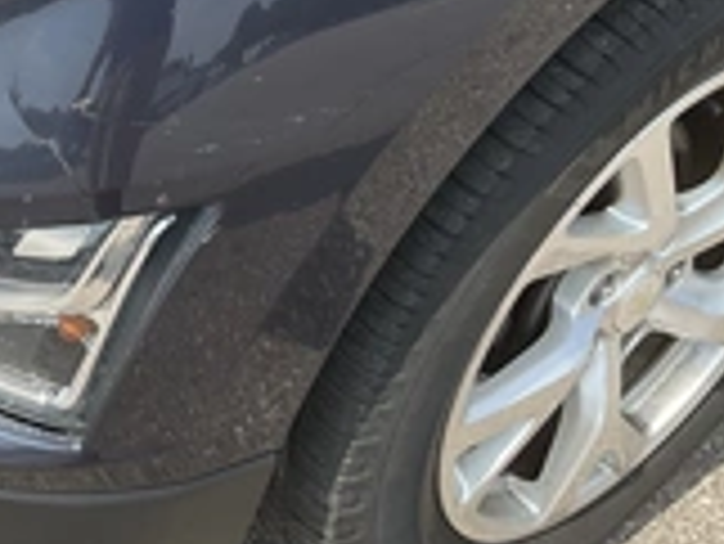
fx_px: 1507
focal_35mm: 72
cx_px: -22
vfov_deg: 20.3
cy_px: 117
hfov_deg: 25.5
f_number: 1.8
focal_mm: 3
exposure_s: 1/1035
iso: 25
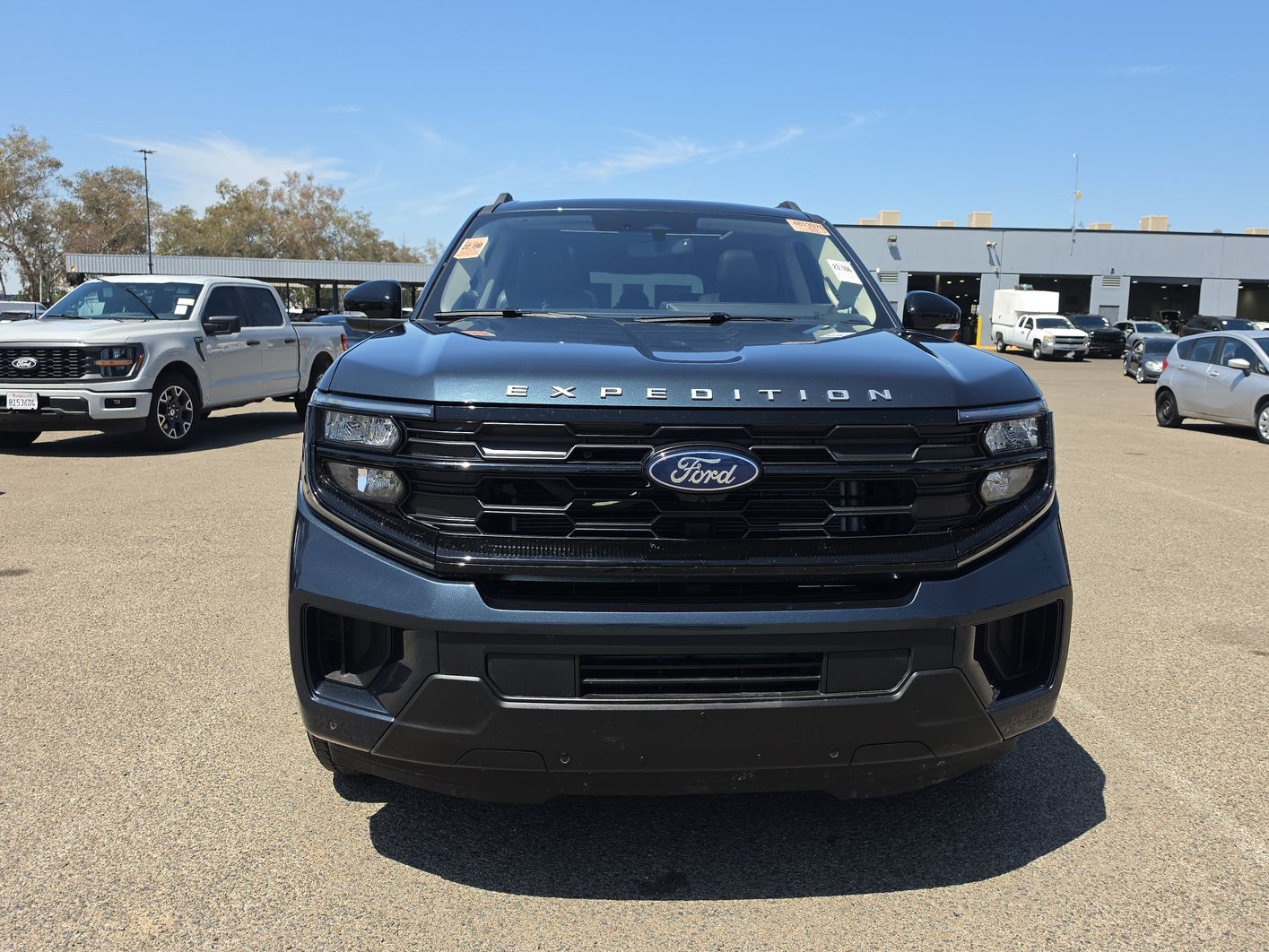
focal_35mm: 26
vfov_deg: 53.1
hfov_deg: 67.1
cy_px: 450
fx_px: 953
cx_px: 697
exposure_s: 1/643
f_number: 1.4
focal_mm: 6.5
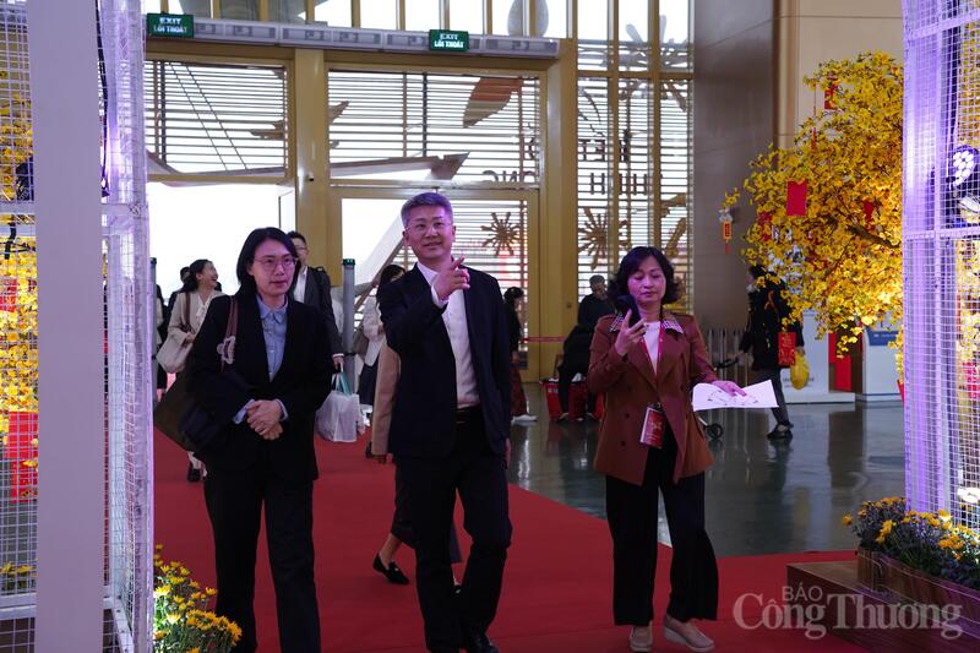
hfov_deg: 39.0
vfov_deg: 26.5
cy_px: 326
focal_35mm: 51
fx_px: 1385
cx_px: 490
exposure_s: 1/160
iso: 1250
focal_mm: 50.9
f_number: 5.6
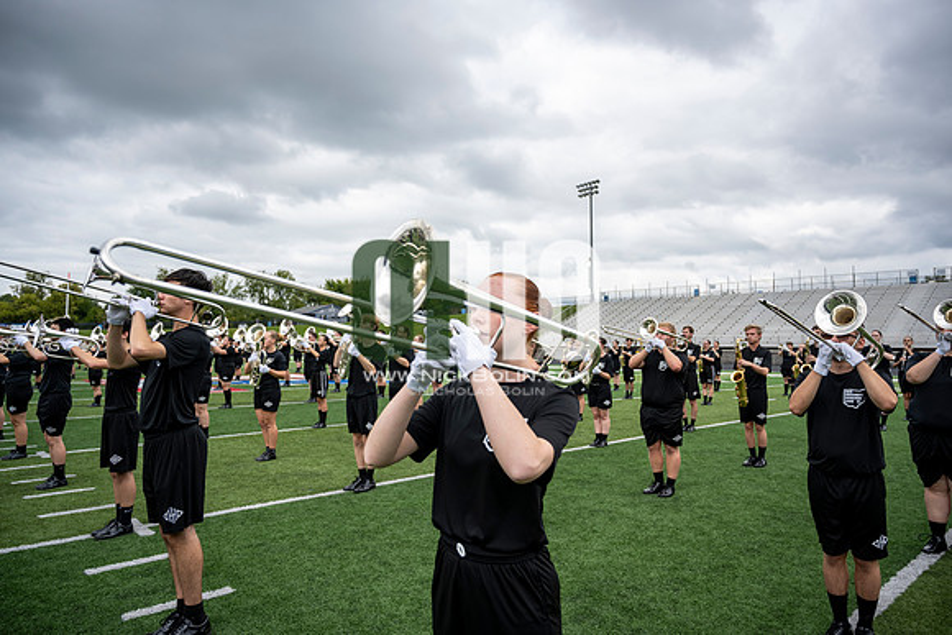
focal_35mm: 24
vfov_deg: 53.2
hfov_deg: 73.7
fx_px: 635
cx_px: 476
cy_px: 318
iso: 200
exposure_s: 1/800
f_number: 4
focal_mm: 24
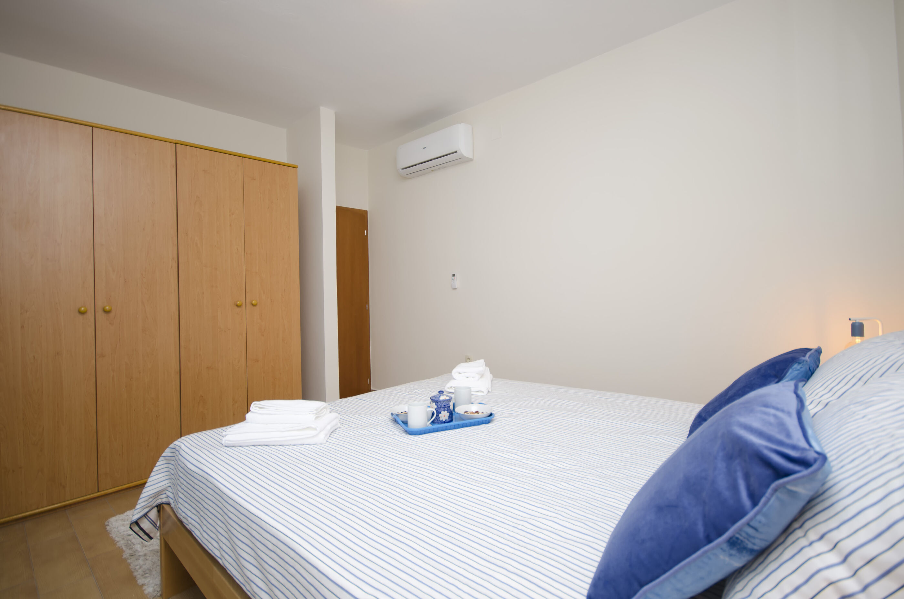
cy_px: 300
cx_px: 452
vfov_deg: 71.8
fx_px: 414
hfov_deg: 95.1
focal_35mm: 16
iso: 100
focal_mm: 11
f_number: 5
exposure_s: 1/60
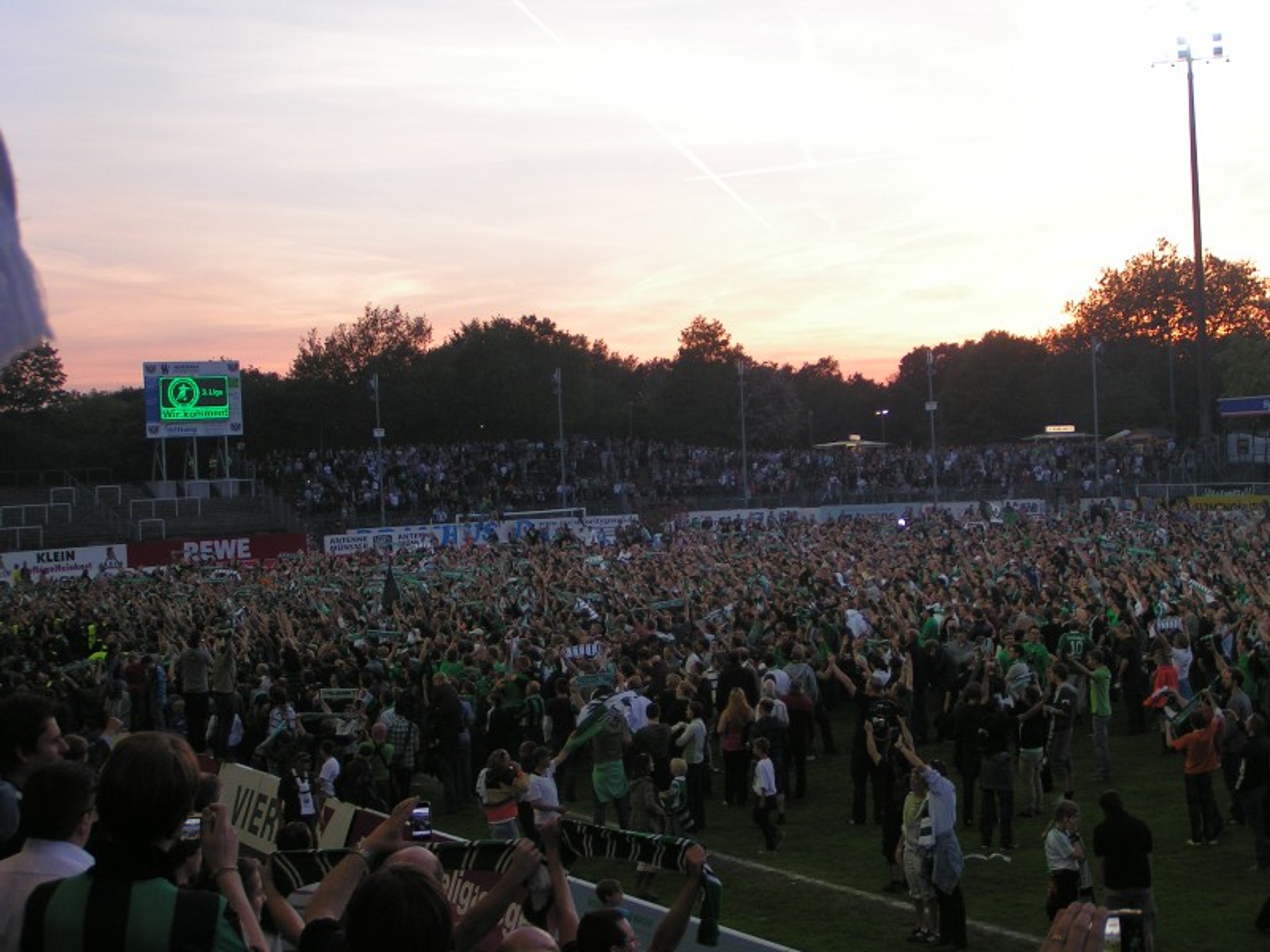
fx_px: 2091
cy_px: 476
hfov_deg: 33.8
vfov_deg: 25.7
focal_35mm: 57
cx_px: 635
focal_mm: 8.7
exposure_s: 1/60
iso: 50
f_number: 3.2
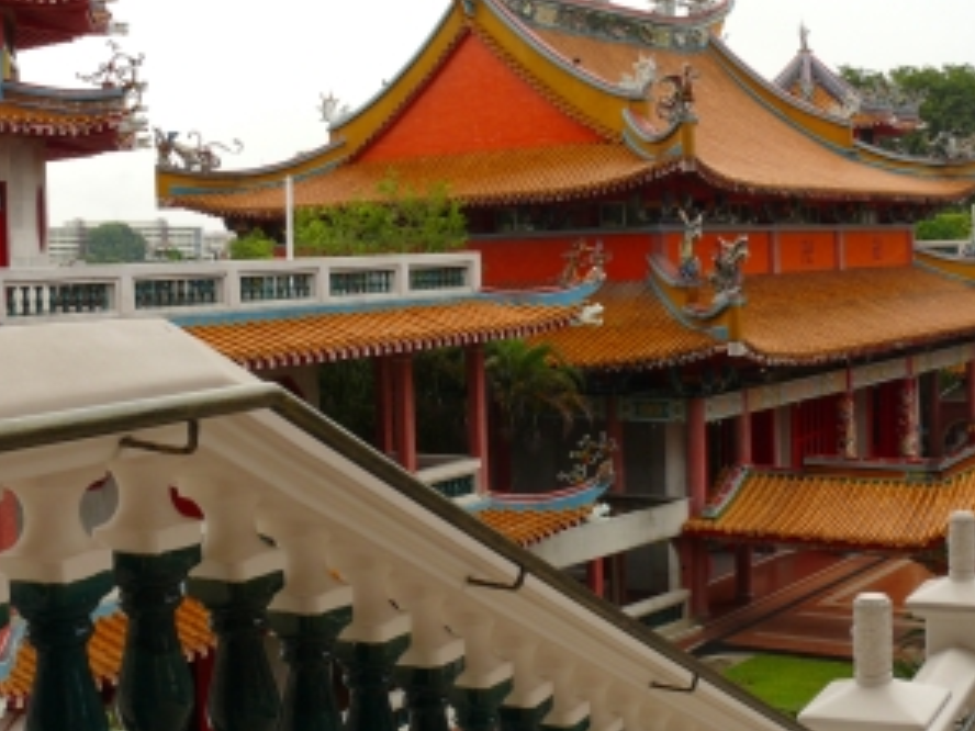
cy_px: 277
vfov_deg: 27.9
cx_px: 543
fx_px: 1465
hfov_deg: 36.8
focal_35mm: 52
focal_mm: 7.4
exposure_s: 1/200
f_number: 5.6
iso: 100
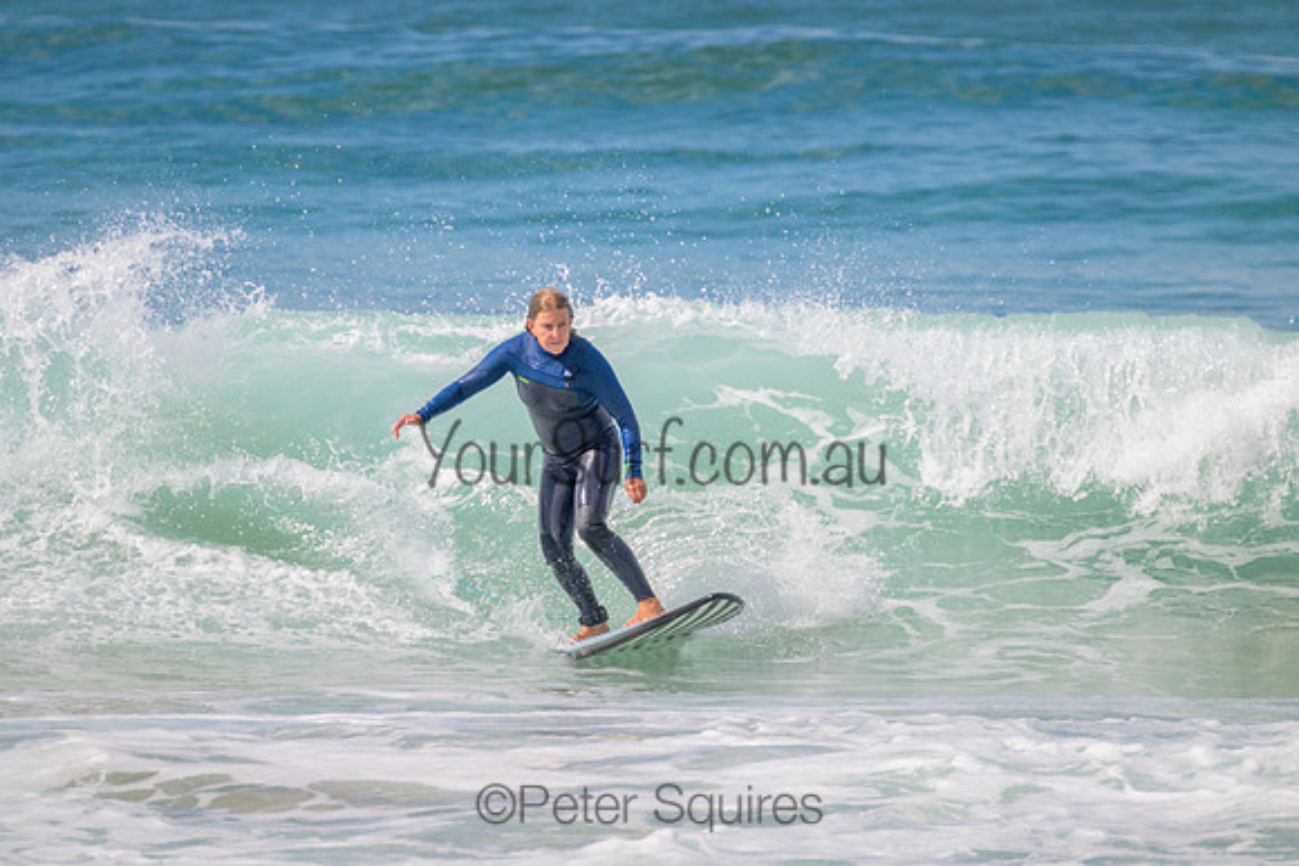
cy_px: 433
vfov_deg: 1.7
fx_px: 28872
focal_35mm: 800
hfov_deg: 2.6
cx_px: 650
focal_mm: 800
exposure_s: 1/2000
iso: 720
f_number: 11
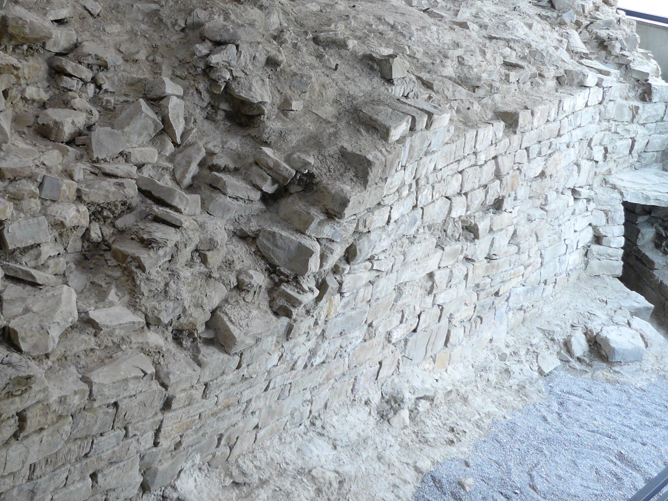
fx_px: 1003
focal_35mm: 52
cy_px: 164
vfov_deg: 27.8
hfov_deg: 36.4
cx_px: 223
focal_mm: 6
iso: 200
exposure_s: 1/30
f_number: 2.8
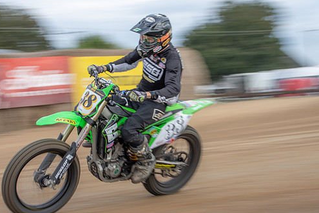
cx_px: 167
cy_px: 121
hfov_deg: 17.6
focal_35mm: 116
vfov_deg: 11.8
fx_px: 1028
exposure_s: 1/100
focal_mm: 66
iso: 100
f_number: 8
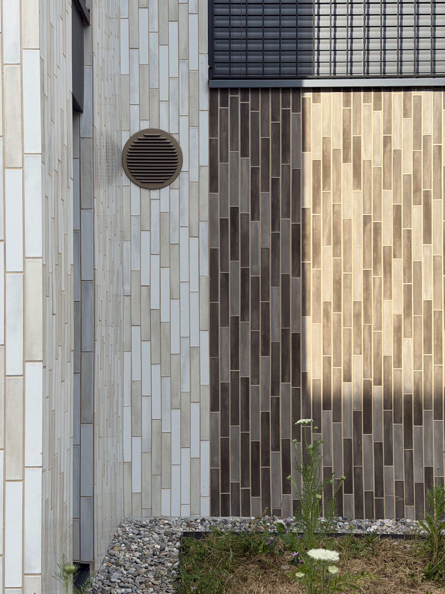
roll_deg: -0.3
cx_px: 222
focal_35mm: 48
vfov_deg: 39.7
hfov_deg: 30.3
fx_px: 823
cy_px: 297
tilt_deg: +0.5
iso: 64
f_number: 1.78
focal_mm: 6.76
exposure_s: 1/2146
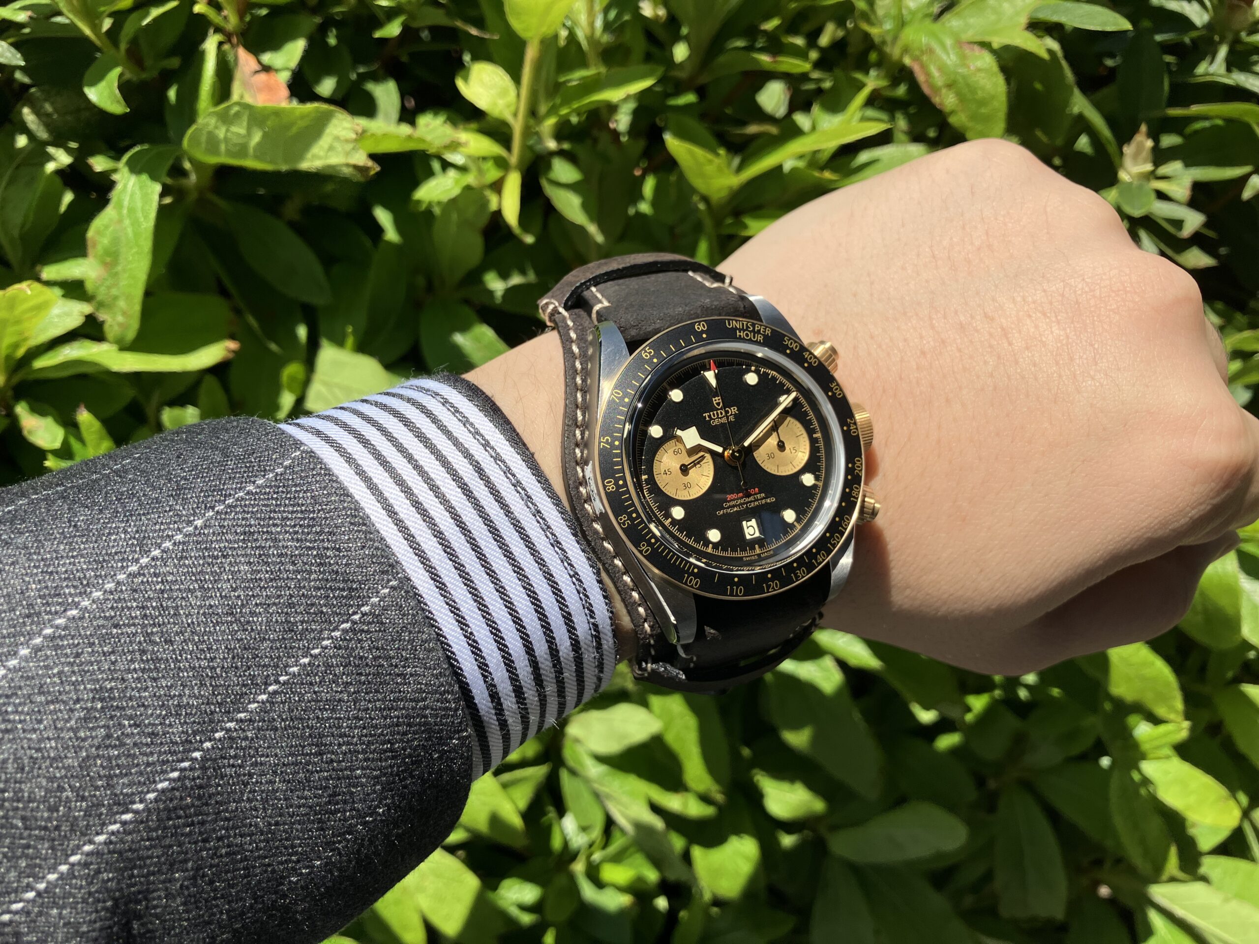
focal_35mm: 28
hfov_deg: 63.4
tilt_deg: -14.1
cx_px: 630
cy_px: 472
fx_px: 1018
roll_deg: -2.0
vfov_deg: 49.7
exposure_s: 1/2208
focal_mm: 3.99
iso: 32
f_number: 1.8
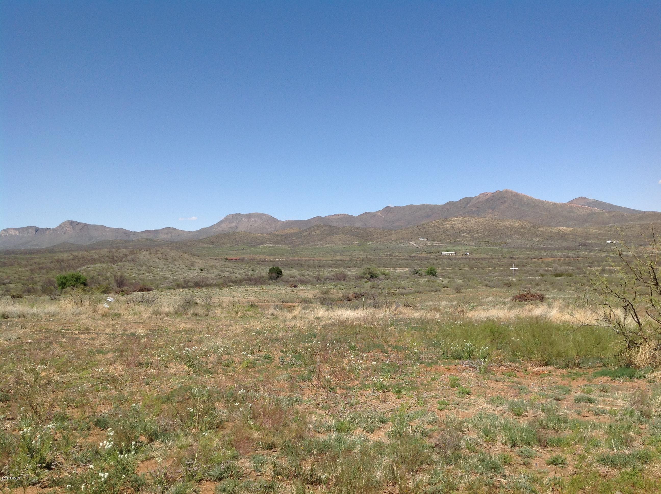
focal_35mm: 35
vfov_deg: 40.6
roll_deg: -0.2
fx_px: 667
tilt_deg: -1.6
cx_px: 330
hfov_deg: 52.7
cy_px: 247
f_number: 2.4
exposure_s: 1/2519
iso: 50
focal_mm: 4.28
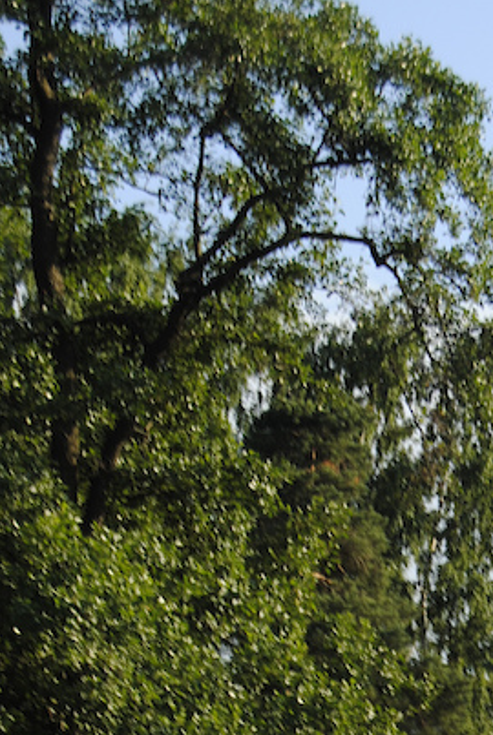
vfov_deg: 12.5
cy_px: 854
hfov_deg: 8.5
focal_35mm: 160
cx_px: 536
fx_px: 3275
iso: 100
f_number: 6.3
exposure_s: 1/160
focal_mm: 42
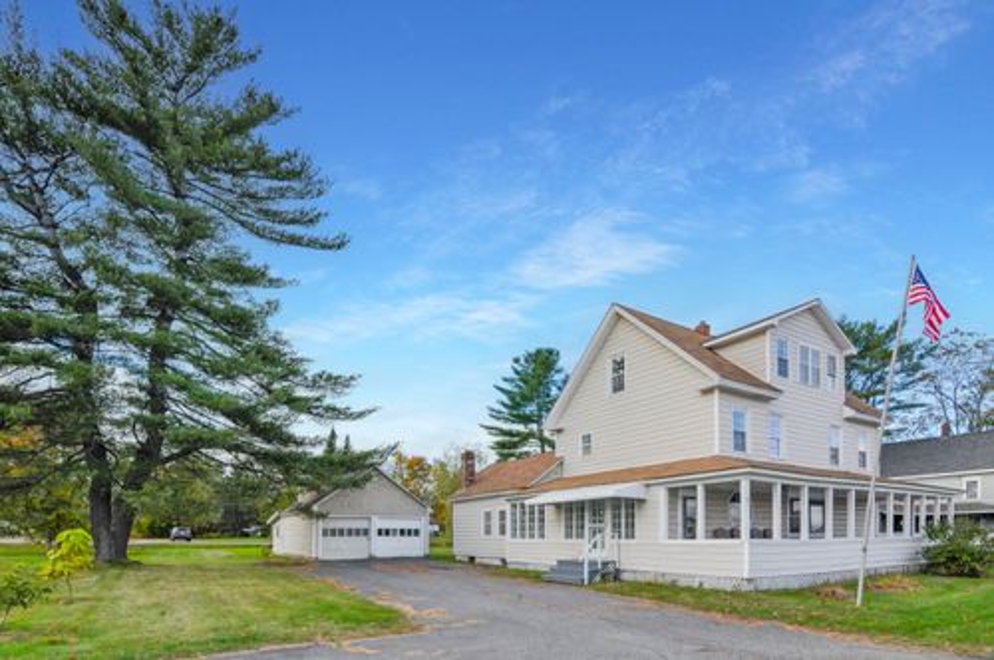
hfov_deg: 95.1
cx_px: 497
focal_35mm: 16
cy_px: 330
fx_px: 455
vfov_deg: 71.9
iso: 200
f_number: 13
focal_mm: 11
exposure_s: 1/200
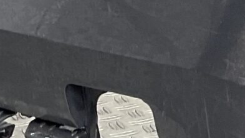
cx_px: 440
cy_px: -132
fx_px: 1338
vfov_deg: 5.8
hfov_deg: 9.9
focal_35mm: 206
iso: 25
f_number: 1.8
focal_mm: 3
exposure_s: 1/120
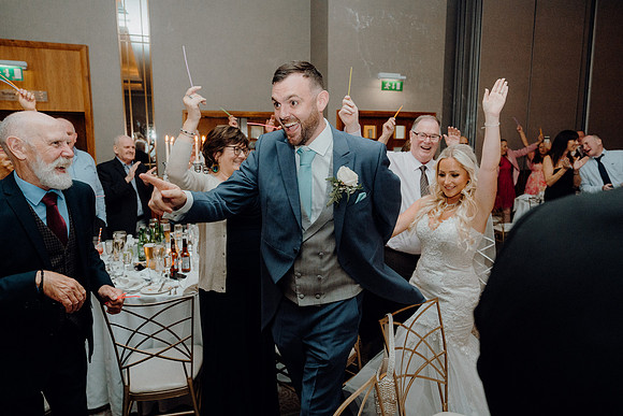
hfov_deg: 73.7
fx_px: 415
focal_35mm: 24
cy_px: 208
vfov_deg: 53.2
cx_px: 312
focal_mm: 24
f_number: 3.5
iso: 2500
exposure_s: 1/160
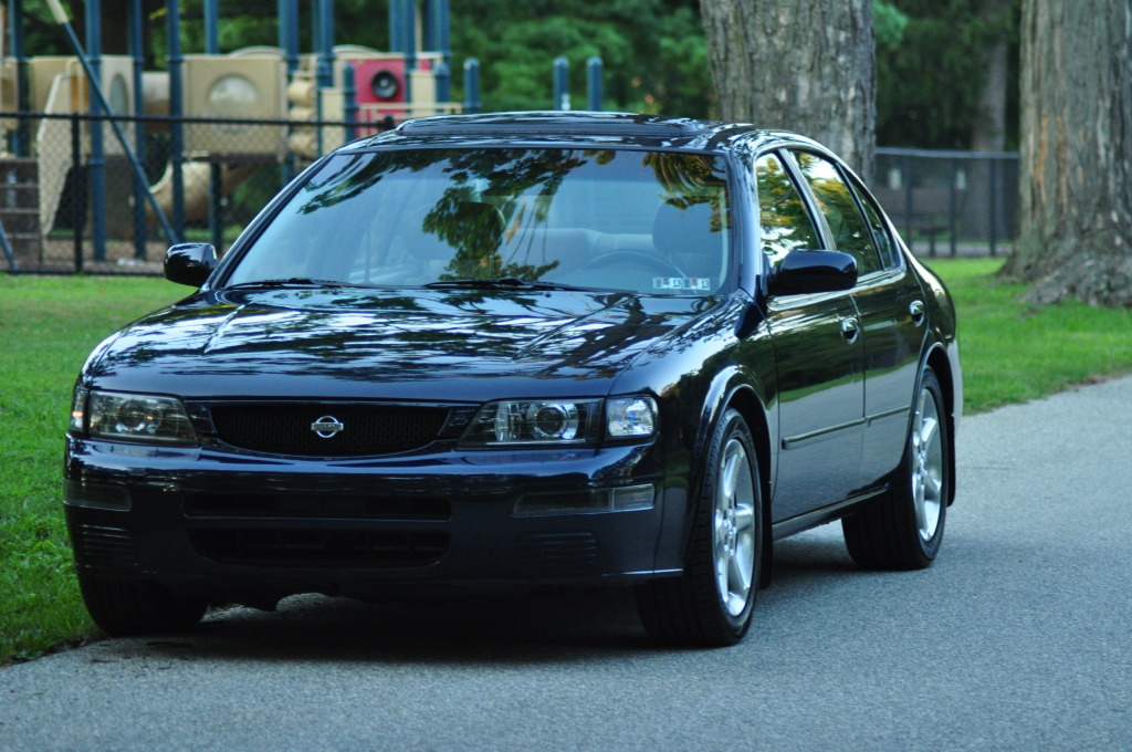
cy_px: 376
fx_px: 5653
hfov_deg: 11.4
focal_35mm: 180
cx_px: 566
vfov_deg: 7.6
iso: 800
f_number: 4.2
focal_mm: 120
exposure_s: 1/250
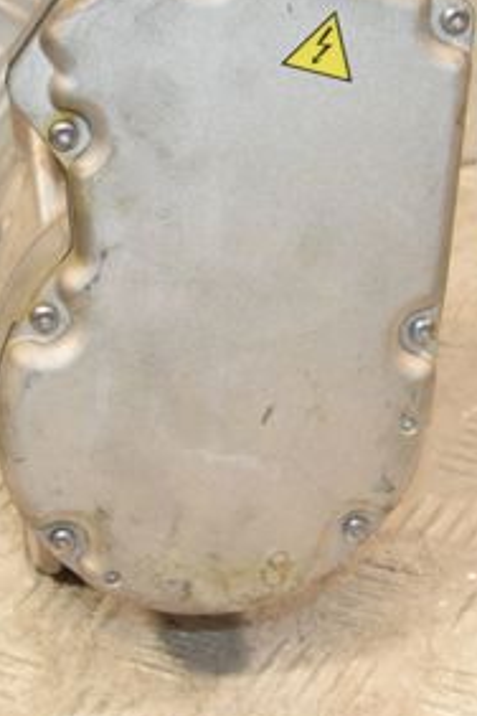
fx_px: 2027
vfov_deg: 20.0
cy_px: 279
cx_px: 195
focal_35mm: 102
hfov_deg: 13.4
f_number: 6.3
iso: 1600
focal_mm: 30
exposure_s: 1/200
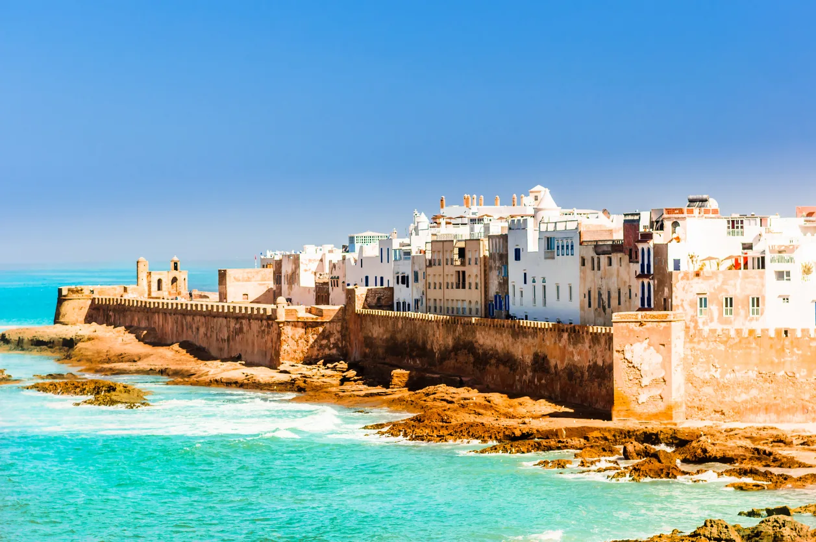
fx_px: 2887
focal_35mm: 128
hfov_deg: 16.1
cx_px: 408
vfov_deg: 10.7
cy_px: 271
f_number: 3.5
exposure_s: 1/4000
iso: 200
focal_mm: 85
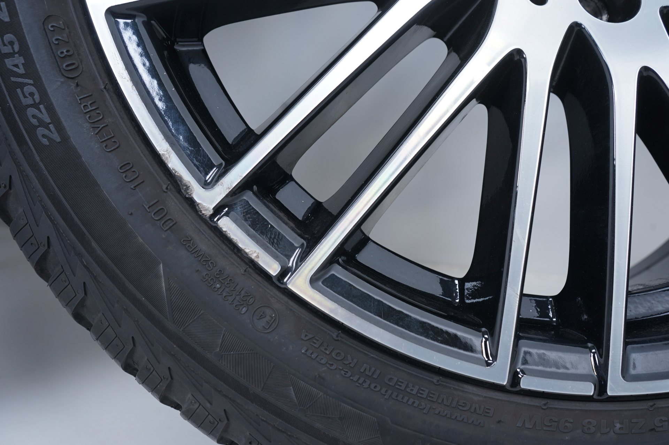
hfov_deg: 53.2
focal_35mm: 36
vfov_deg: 36.8
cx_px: 334
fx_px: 668
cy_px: 222
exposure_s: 1/100
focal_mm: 36
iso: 250
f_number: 7.1
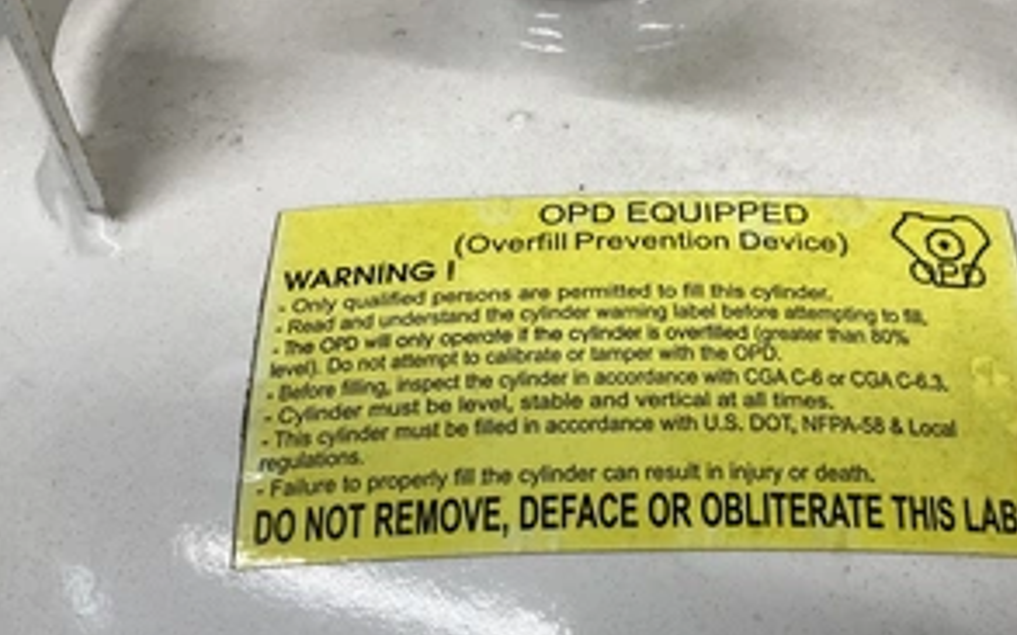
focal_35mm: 42
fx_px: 1164
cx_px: 646
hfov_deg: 46.7
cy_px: 392
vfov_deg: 30.4
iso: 20
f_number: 1.8
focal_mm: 3
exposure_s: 1/120
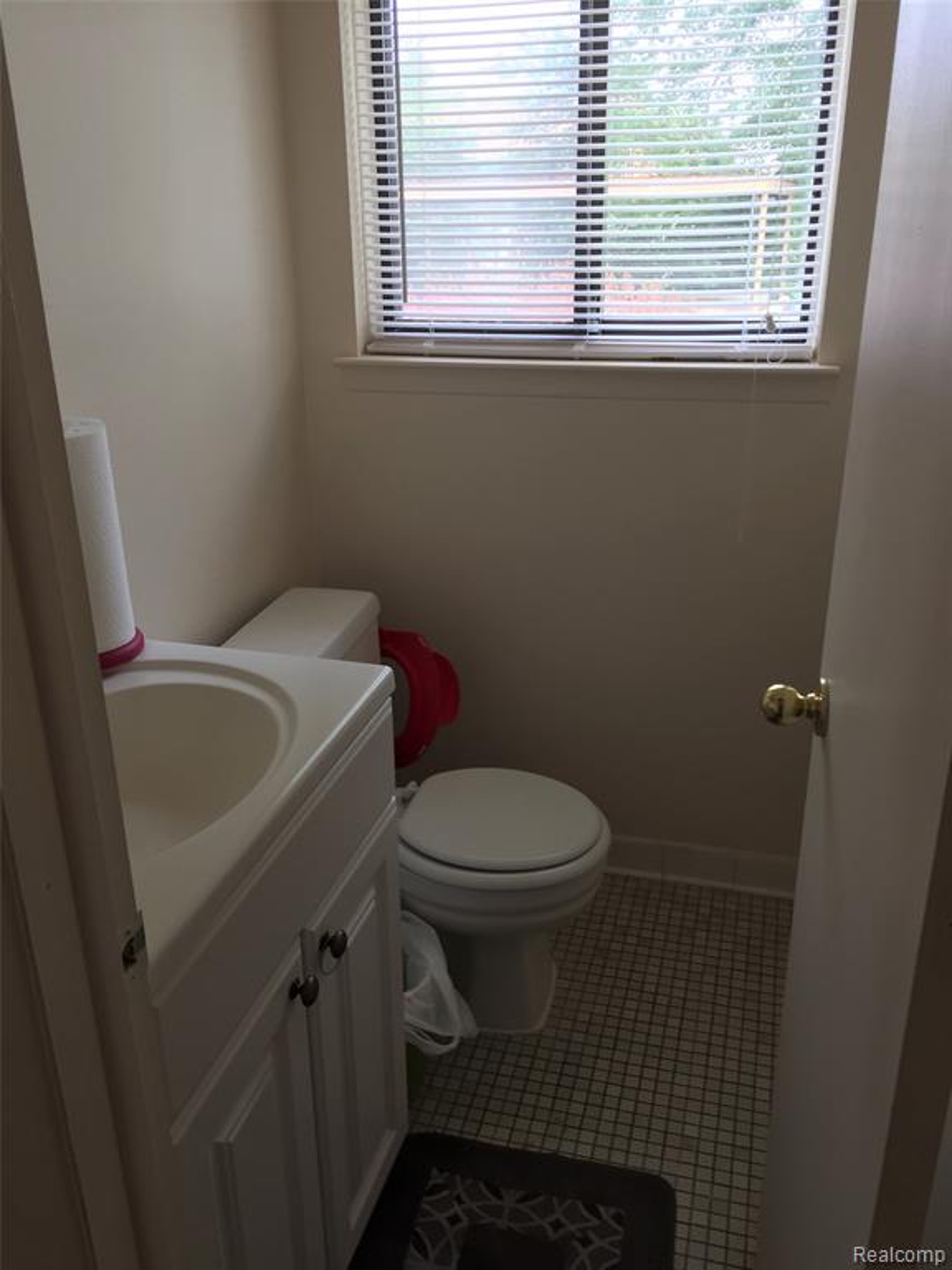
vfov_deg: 61.7
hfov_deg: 48.2
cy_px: 635
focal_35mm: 29
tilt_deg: -19.5
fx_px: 1063
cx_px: 476
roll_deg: +1.7
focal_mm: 4.15
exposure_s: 1/40
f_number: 2.2
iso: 32
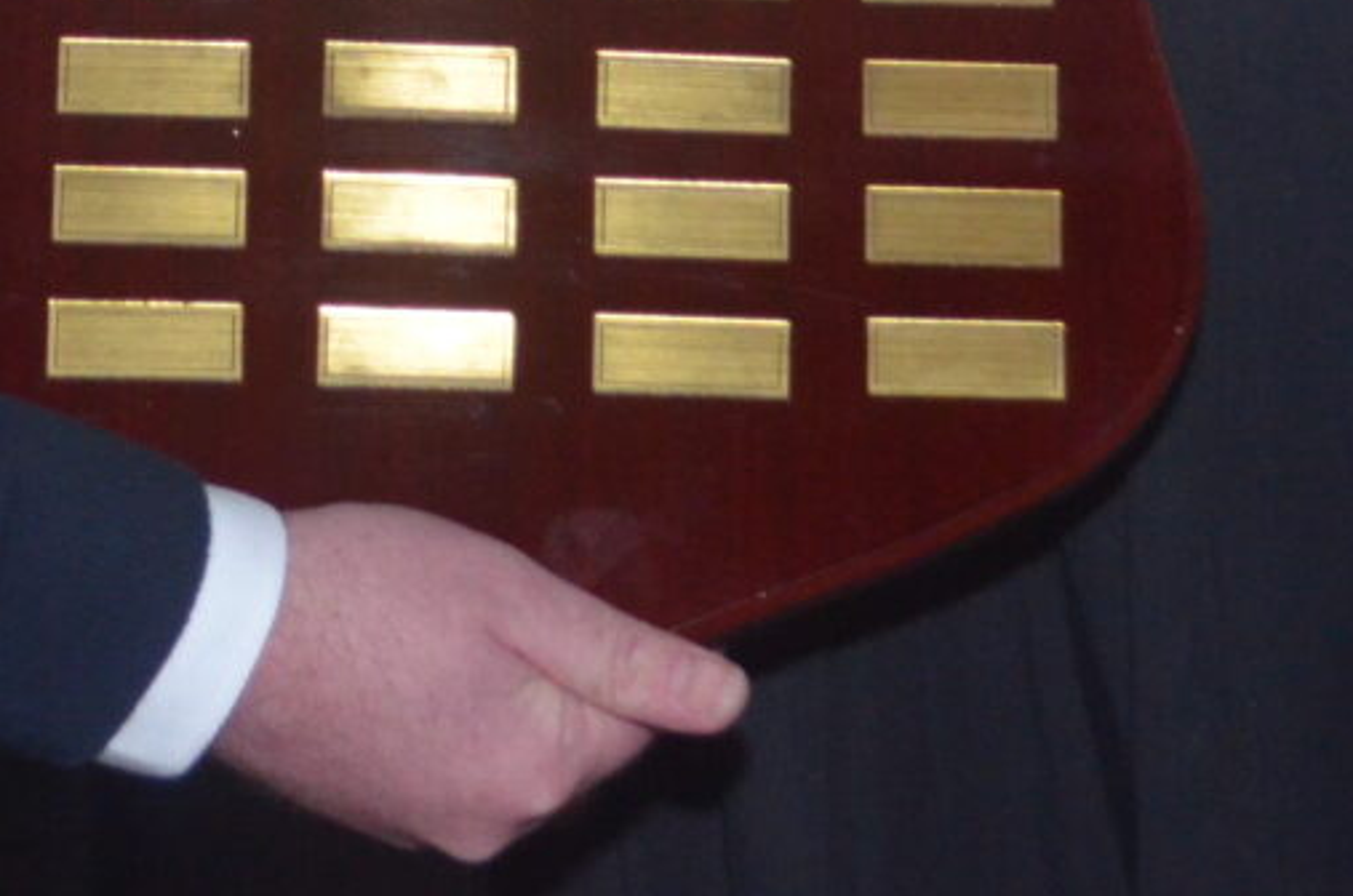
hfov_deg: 9.9
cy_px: -813
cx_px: 40
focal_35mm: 206
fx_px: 7727
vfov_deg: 6.5
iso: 1400
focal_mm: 34
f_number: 5
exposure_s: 1/60
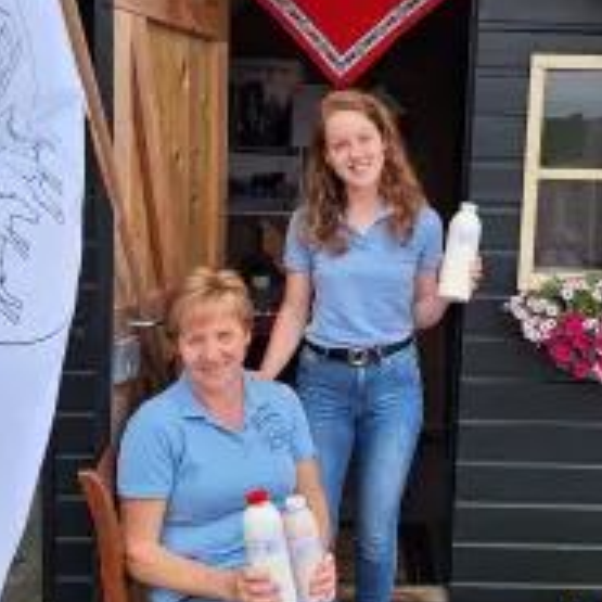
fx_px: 866
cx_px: 368
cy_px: 251
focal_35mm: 44
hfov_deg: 38.2
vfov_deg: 38.2
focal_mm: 5.54
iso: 40
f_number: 1.8
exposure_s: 1/544
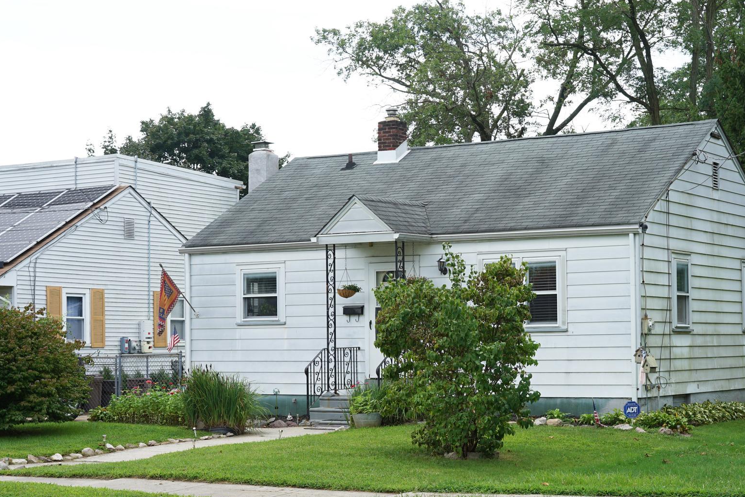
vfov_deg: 18.6
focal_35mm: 73
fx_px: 1510
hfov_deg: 27.7
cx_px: 446
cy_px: 304
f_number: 9
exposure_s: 1/250
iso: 200
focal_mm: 55
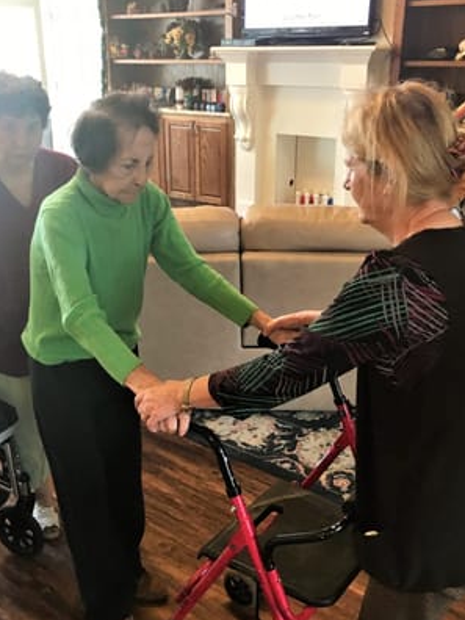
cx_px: 208
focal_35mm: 39
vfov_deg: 47.8
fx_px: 699
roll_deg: +1.0
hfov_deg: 36.8
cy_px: 336
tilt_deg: -23.3
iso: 160
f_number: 2.2
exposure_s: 1/30
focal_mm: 4.15
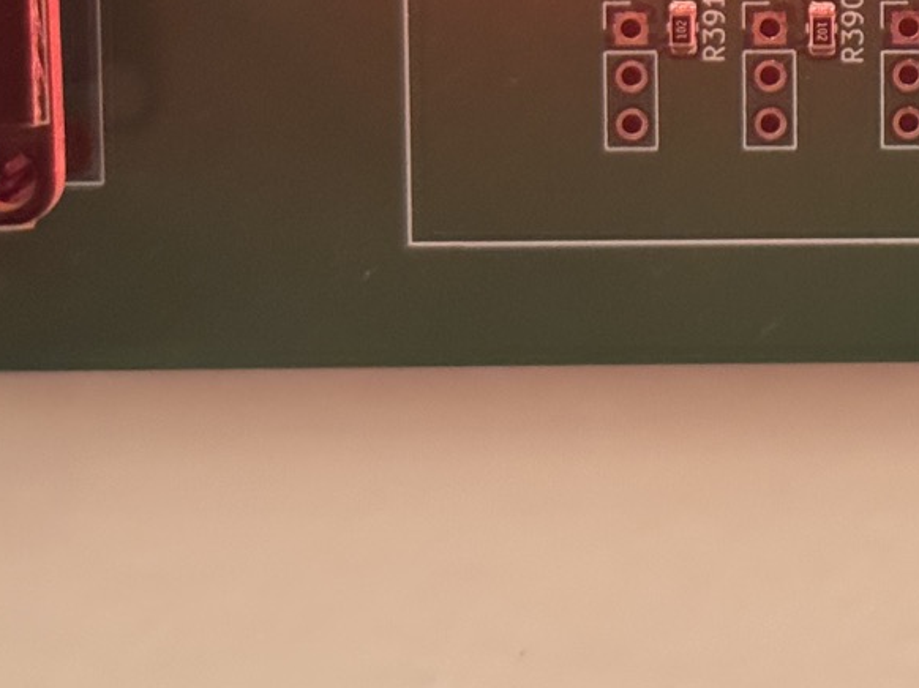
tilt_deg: -6.2
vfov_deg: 11.0
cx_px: 1091
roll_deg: +0.7
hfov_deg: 14.5
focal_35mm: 132
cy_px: -155
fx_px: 3503
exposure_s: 1/30
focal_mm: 6.76
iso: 640
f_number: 1.78
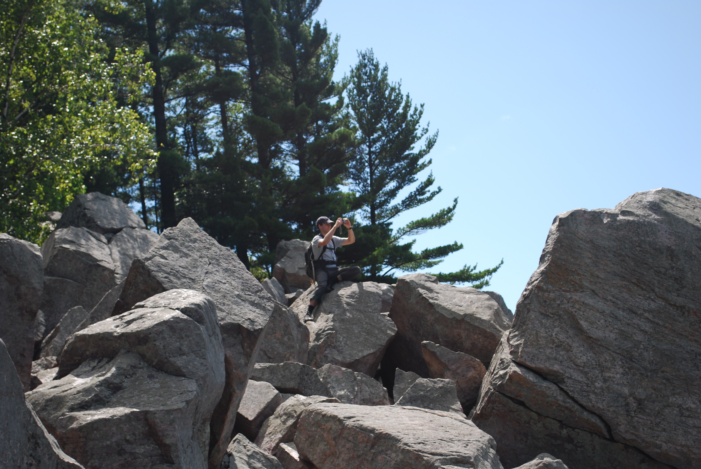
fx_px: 1345
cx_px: 350
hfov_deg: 29.2
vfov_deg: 19.8
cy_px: 234
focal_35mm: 69
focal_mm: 46
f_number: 5.6
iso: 140
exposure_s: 1/125
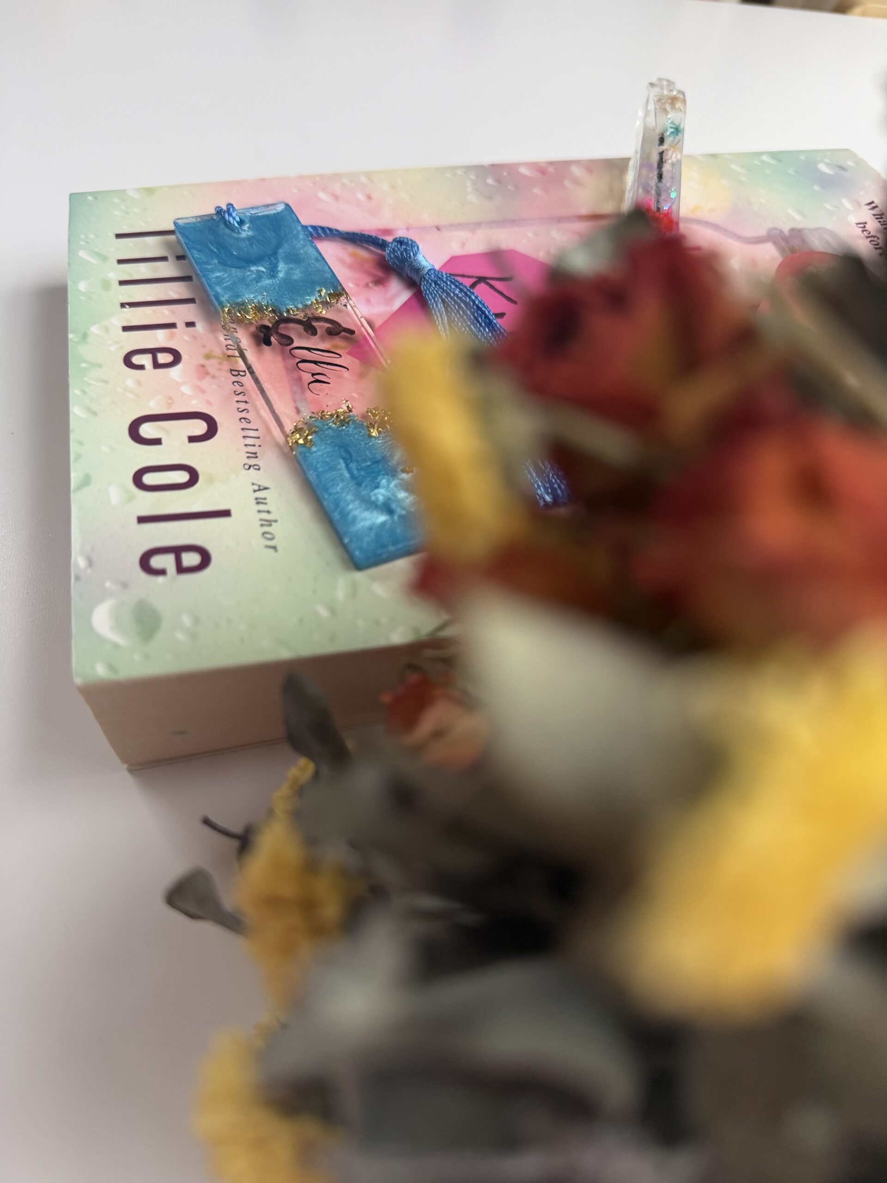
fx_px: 820
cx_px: 444
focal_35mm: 24
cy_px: 592
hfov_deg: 56.8
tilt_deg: -53.9
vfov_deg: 71.6
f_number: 1.78
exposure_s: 1/121
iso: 200
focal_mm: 6.76
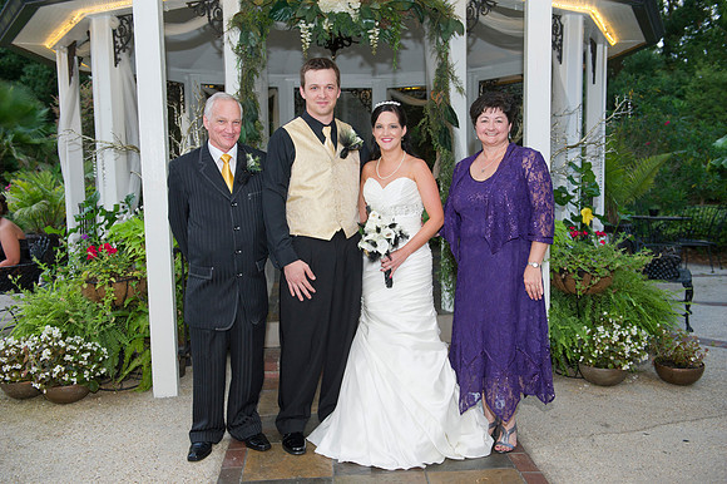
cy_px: 242
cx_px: 364
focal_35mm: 35
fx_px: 706
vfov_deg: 37.8
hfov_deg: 54.5
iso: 800
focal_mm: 35
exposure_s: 1/125
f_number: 4
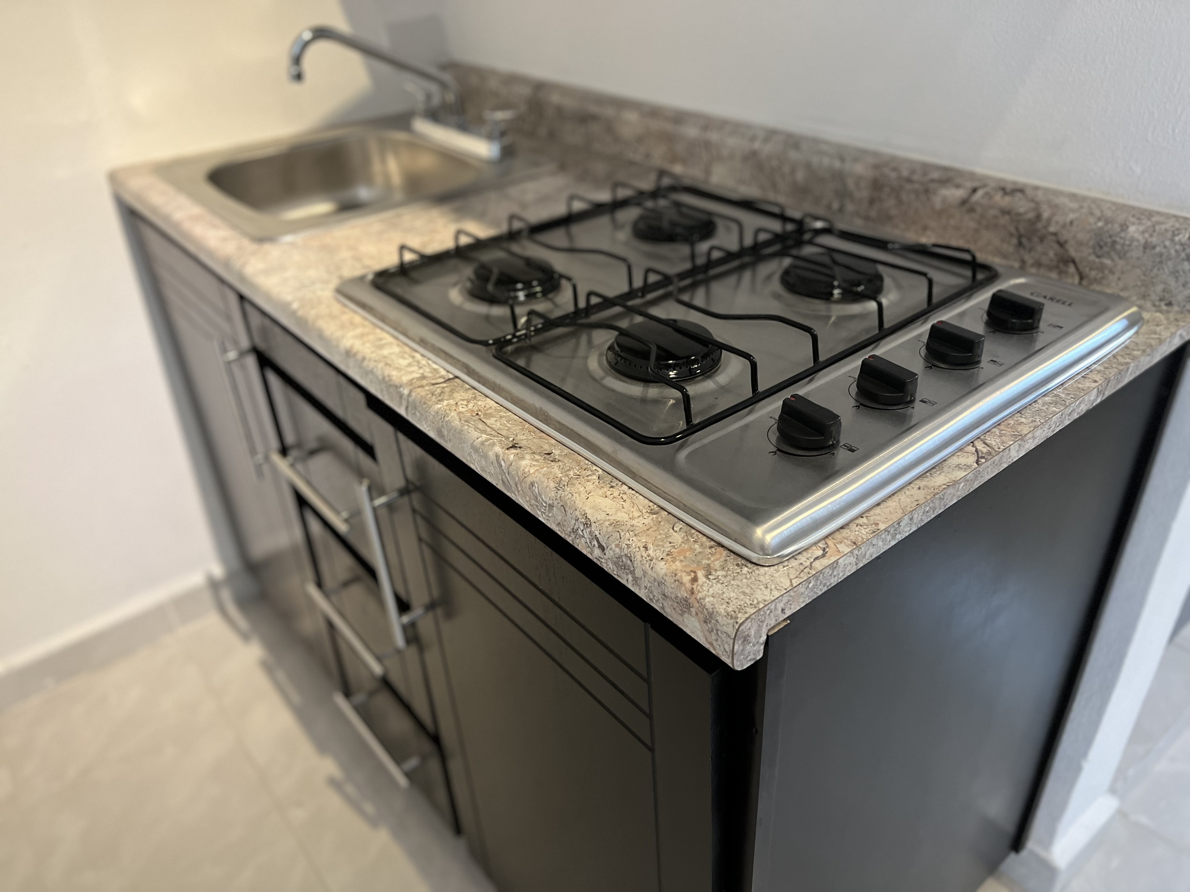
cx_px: 595
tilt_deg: -32.8
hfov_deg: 67.3
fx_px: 894
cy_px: 446
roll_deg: +2.2
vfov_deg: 53.1
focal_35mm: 26
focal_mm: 5.7
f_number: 1.5
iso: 250
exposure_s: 1/60
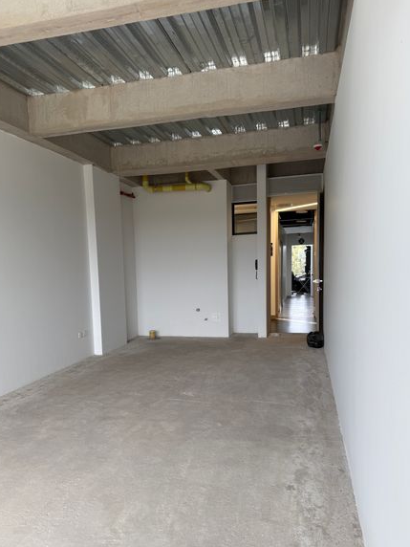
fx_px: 442
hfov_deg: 49.6
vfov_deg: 63.1
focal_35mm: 28
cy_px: 316
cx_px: 180
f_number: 1.78
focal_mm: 6.76
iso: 80
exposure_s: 1/121
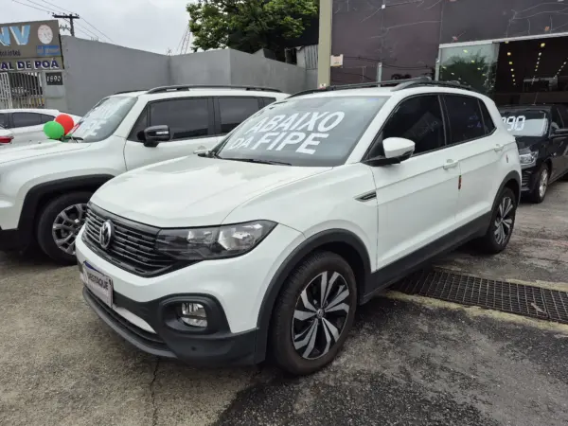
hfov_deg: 73.9
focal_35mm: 23
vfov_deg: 58.9
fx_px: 377
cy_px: 213
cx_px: 284
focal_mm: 5.4
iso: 25
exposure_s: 1/1064
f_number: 1.8
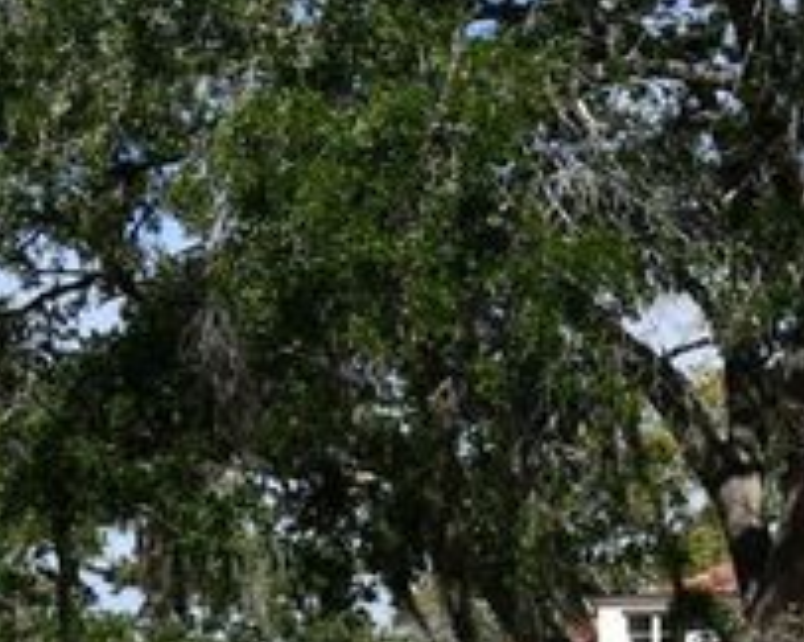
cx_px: 1259
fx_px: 3162
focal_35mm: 133
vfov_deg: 11.4
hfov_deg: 13.5
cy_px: 741
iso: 100
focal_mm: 30
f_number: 9
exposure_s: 1/400
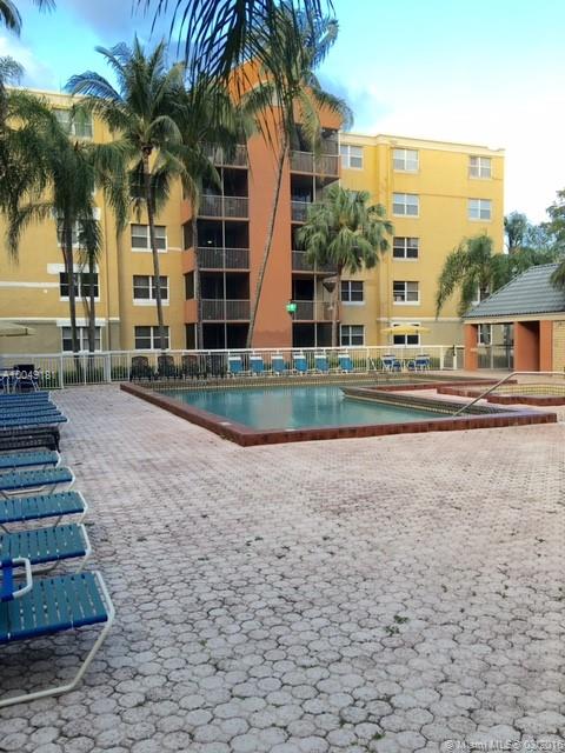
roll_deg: +0.9
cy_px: 376
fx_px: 631
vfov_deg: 61.7
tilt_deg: -1.6
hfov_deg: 48.2
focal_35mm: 29
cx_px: 282
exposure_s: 1/196
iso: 25
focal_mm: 4.15
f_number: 2.2
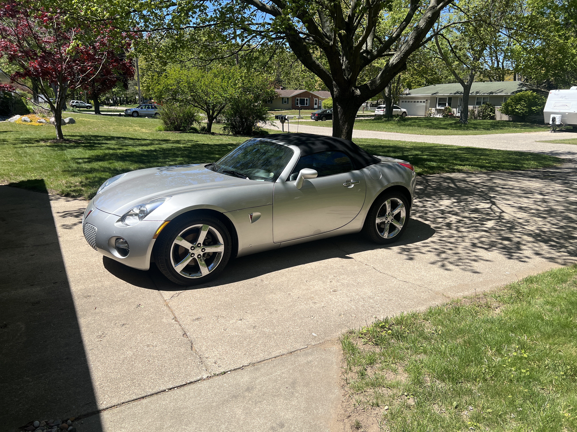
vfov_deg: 53.1
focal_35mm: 26
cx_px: 288
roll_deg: -0.7
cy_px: 216
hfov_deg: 67.3
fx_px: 433
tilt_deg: -15.1
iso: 50
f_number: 1.5
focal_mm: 5.7
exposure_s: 1/3460
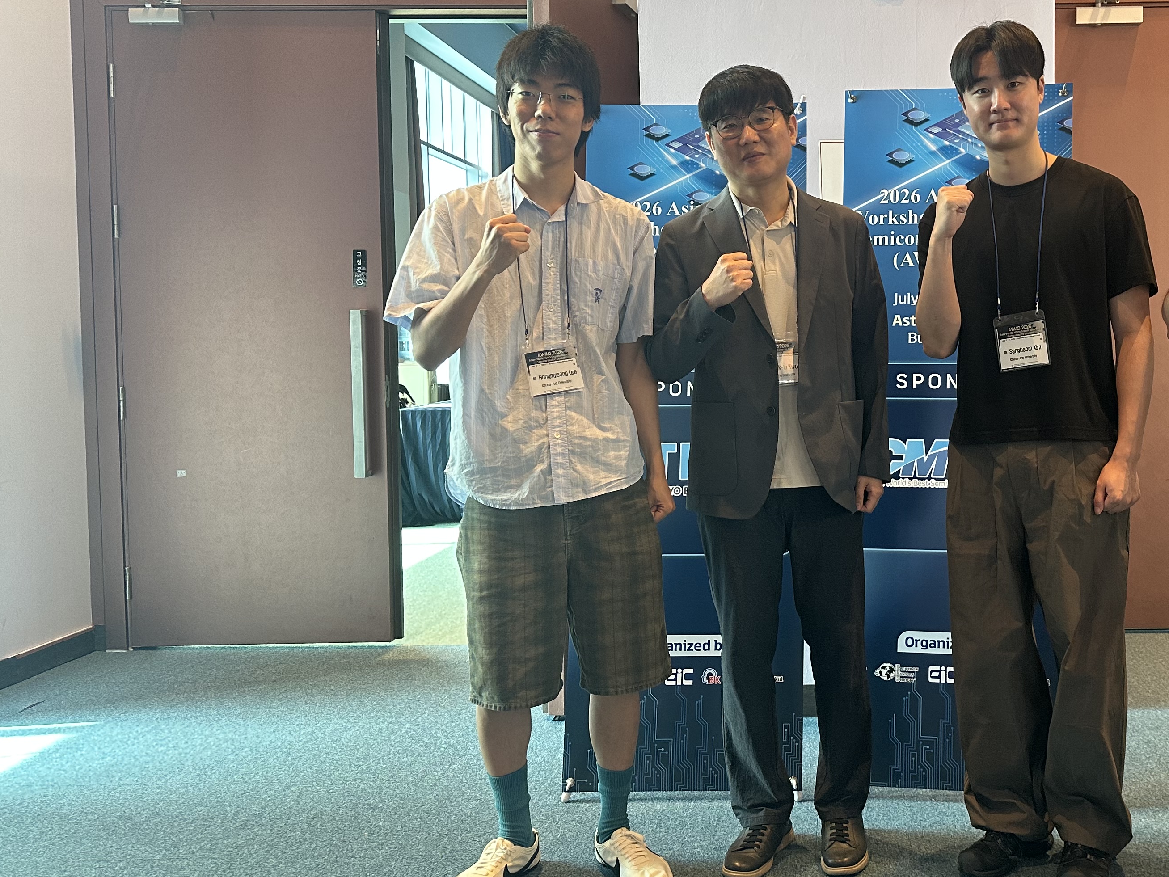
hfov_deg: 48.1
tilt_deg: -2.0
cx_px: 882
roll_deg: -0.1
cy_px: 382
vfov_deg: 38.6
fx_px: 1250
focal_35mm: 37
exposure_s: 1/60
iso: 200
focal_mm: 6.86
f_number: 1.78
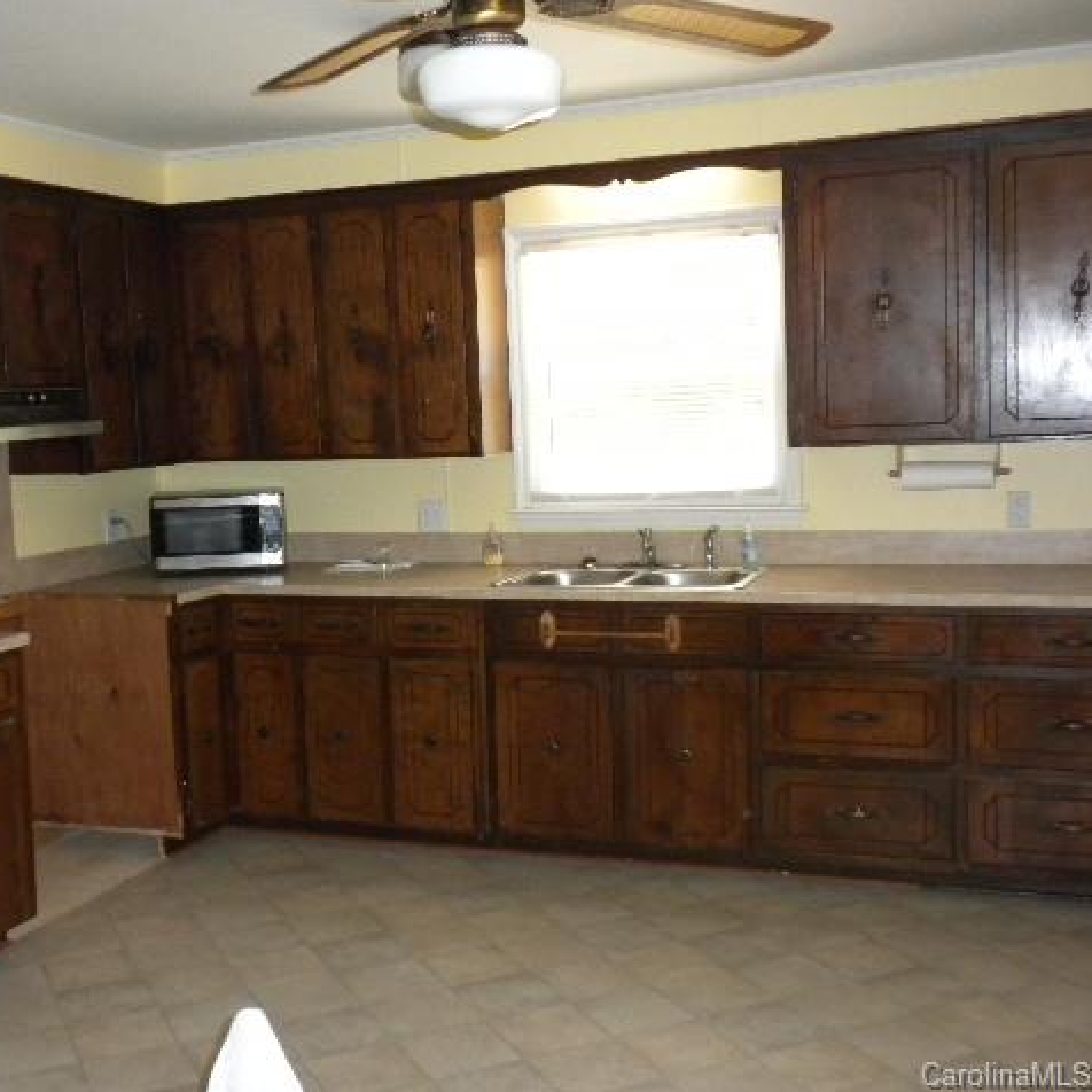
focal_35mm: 44
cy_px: 546
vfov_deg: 38.3
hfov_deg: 38.2
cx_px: 450
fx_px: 1570
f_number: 3.5
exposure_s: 1/30
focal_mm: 6.6
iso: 400
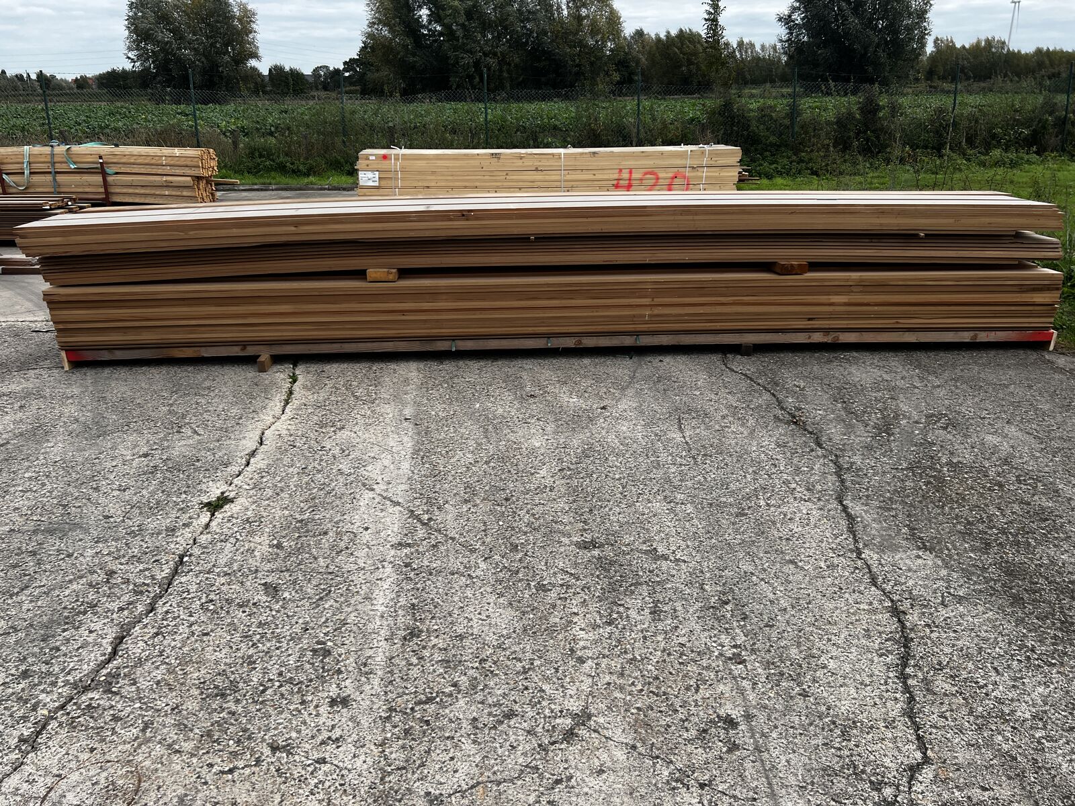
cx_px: 538
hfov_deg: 67.3
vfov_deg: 53.1
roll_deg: +0.9
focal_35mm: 26
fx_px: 807
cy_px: 403
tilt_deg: -21.3
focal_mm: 5.7
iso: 50
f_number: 1.5
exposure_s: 1/2008
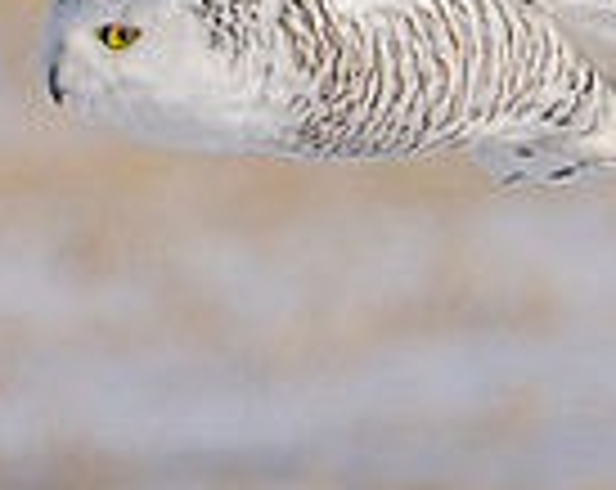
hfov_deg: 0.5
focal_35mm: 3950
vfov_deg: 0.4
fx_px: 71860
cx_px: 386
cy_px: -1021
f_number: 5.6
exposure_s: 1/2500
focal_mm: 500
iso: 560
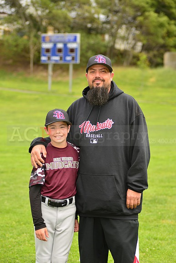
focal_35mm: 116
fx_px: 850
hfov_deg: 11.8
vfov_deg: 17.6
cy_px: 132
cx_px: 88
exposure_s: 1/250
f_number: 5
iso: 100
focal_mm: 116
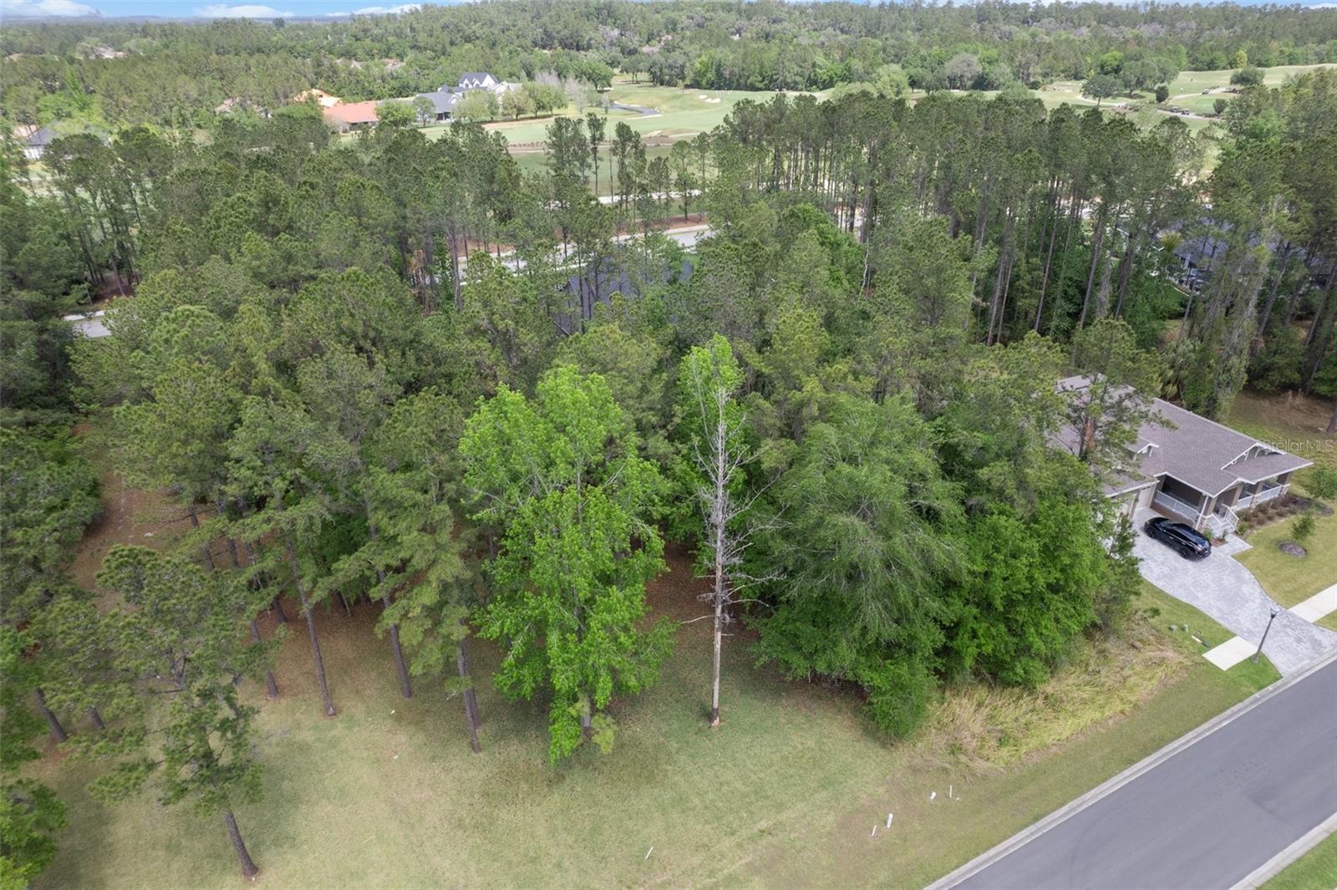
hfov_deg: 78.6
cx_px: 668
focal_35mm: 22
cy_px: 445
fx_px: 817
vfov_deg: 57.2
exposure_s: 1/640
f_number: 2.8
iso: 100
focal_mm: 8.38
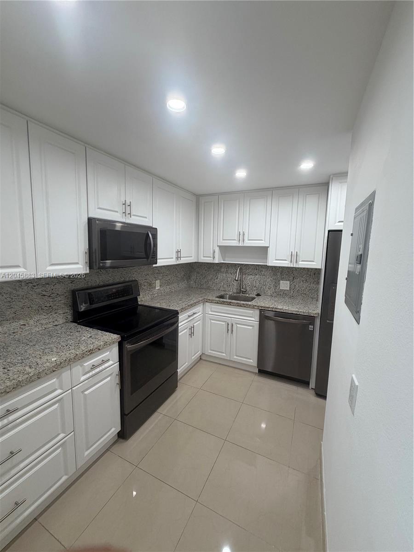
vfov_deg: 102.1
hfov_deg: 85.7
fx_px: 223
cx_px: 207
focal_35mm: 14
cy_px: 276
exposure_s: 1/120
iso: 160
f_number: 2.2
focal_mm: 2.22
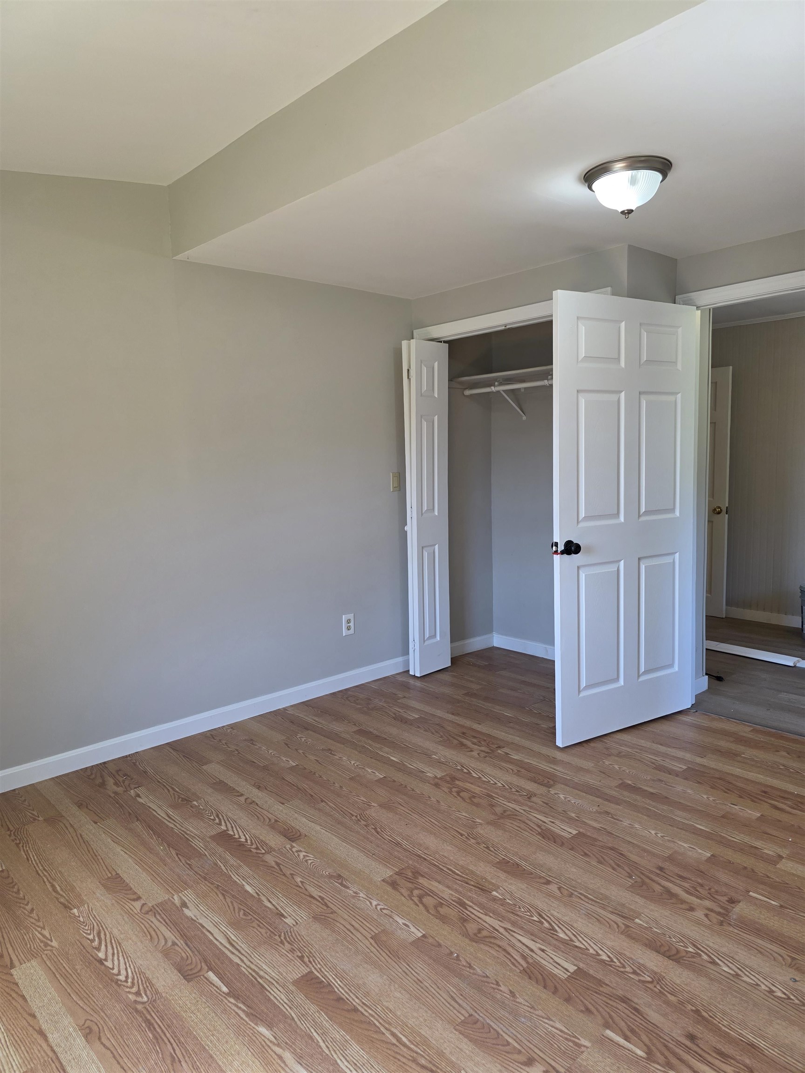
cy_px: 536
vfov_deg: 73.9
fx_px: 713
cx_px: 402
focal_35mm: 23
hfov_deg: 58.9
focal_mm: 6.3
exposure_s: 1/120
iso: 100
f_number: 1.7
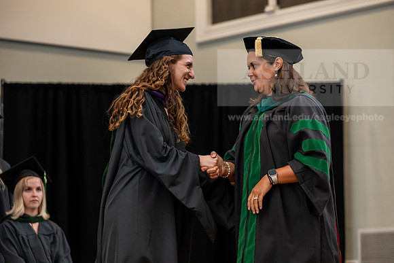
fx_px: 1314
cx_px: 197
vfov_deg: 11.4
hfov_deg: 17.1
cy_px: 132
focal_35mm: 120
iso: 1600
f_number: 3.5
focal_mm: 120
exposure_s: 1/200
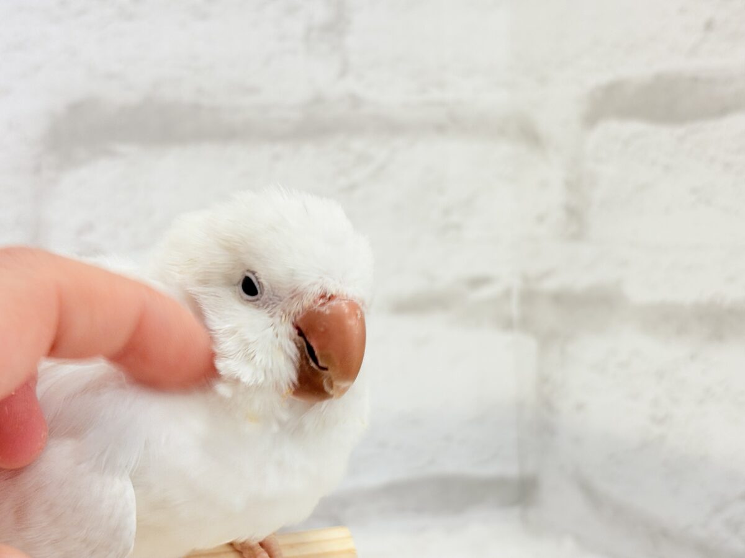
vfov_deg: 28.0
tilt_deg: -4.6
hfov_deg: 36.8
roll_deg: +3.3
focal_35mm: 52
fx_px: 1119
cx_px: 372
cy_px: 279
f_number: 1.6
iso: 40
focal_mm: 5.96
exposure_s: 1/50
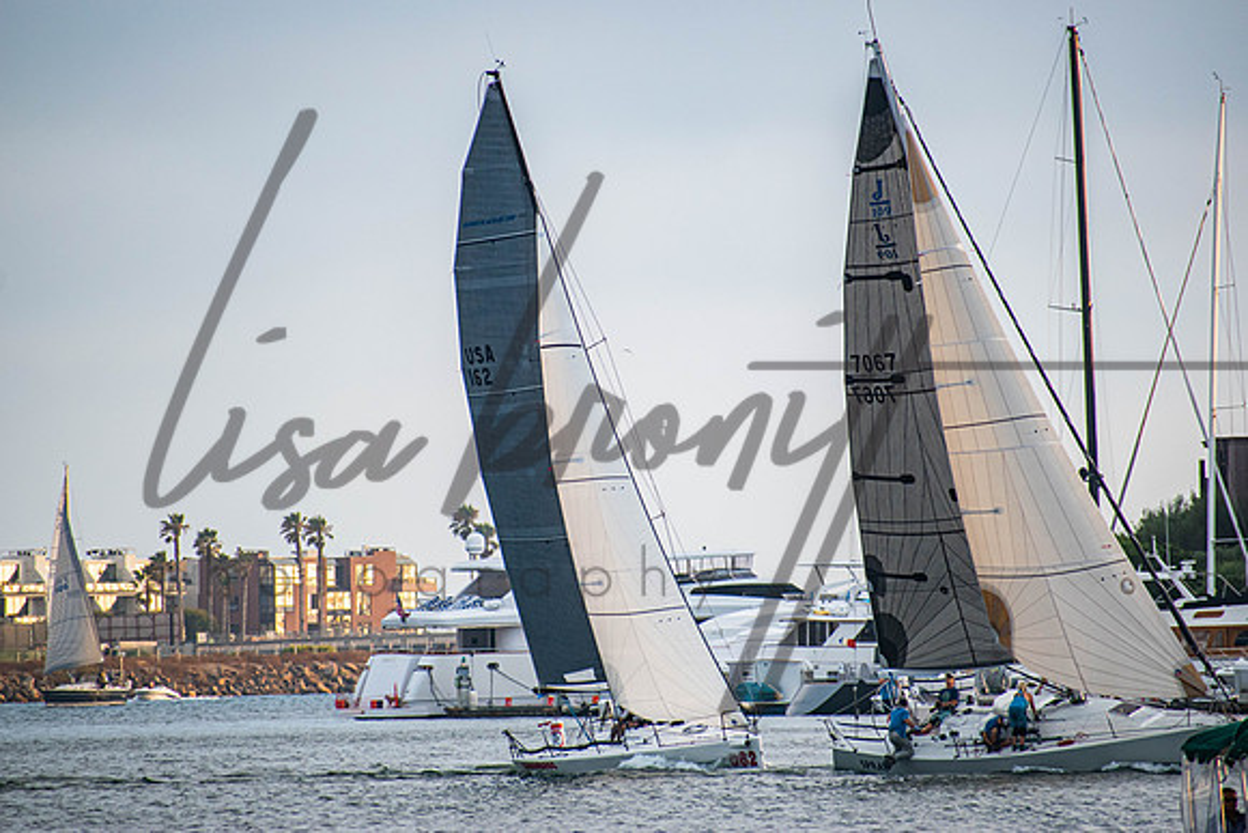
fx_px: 15603
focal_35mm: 450
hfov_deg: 4.6
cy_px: 416
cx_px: 624
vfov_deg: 3.1
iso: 800
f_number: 6.3
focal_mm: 300
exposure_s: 1/250
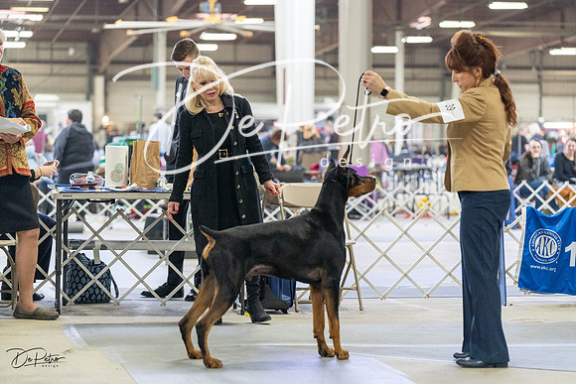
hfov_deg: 16.9
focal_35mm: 121
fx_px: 1936
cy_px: 192
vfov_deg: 11.3
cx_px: 288
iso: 6400
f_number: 3.5
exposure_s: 1/320
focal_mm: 121
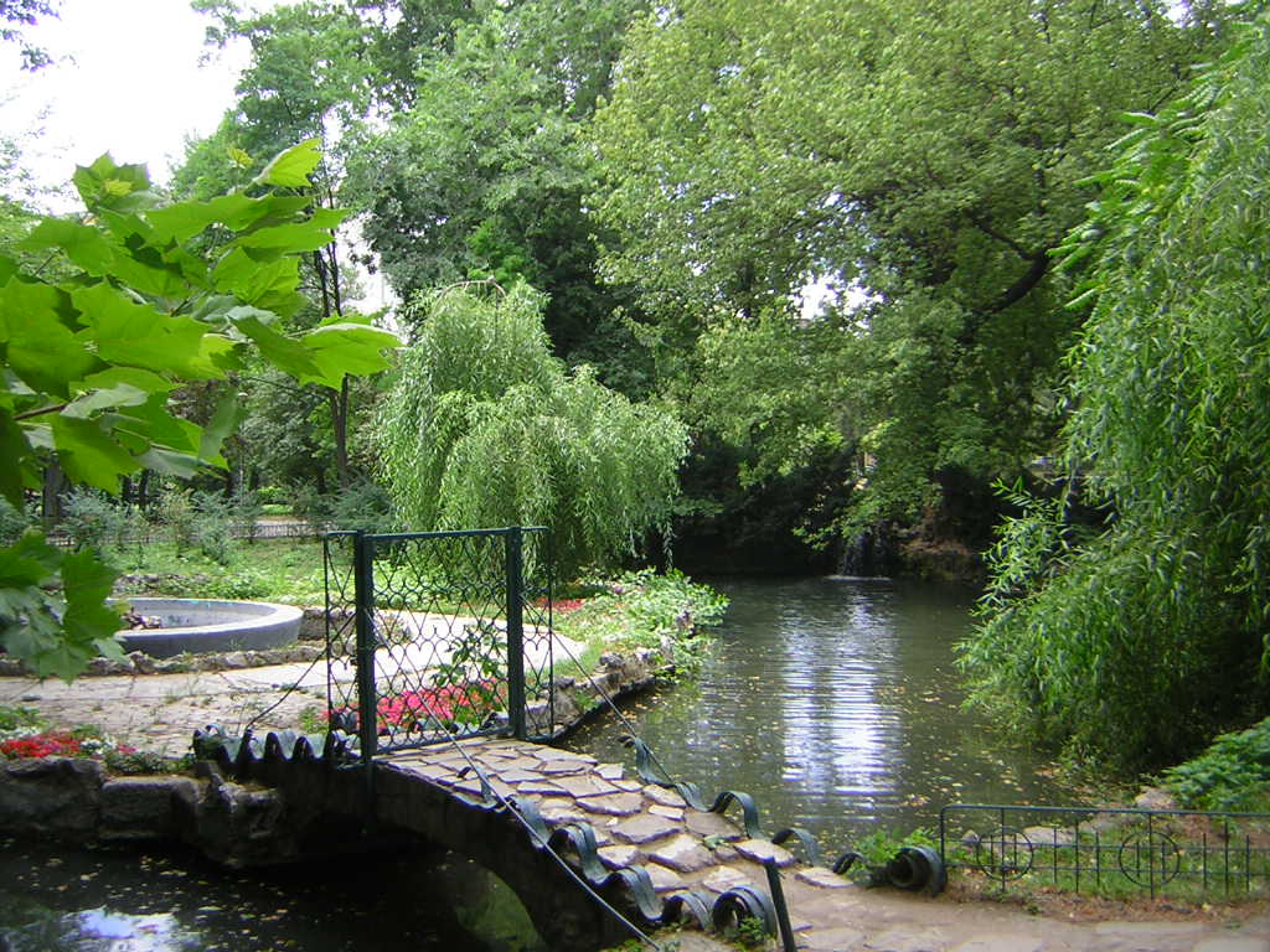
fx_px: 1321
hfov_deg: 51.4
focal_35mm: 36
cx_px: 635
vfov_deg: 39.7
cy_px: 476
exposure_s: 1/201
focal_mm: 4.7
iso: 50
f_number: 2.6
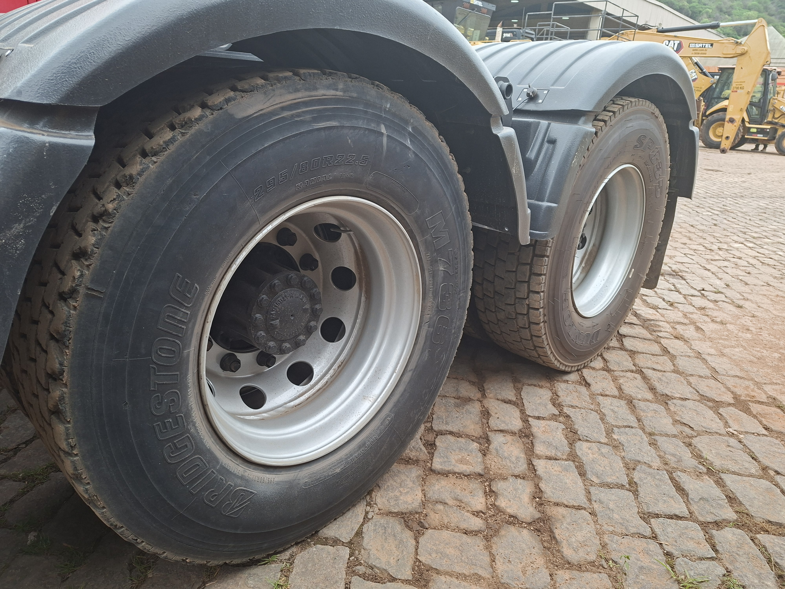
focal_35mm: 23
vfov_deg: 58.9
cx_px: 392
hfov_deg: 73.9
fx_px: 522
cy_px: 294
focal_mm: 5.54
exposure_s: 1/120
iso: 100
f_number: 1.8
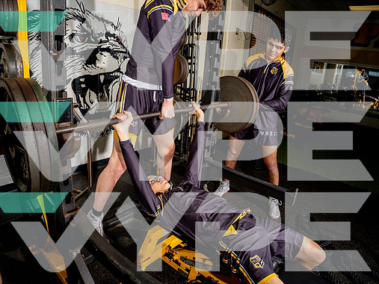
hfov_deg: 76.4
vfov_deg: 61.1
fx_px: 241
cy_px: 142
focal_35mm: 22
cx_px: 183
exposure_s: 1/200
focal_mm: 20
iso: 100
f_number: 8
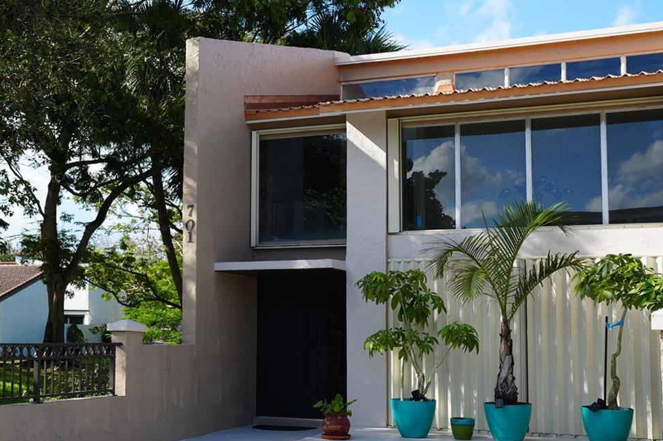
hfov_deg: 33.9
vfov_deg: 23.3
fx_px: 1068
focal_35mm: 58
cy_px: 239
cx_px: 174
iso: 100
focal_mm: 35
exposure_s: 1/320
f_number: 5.6
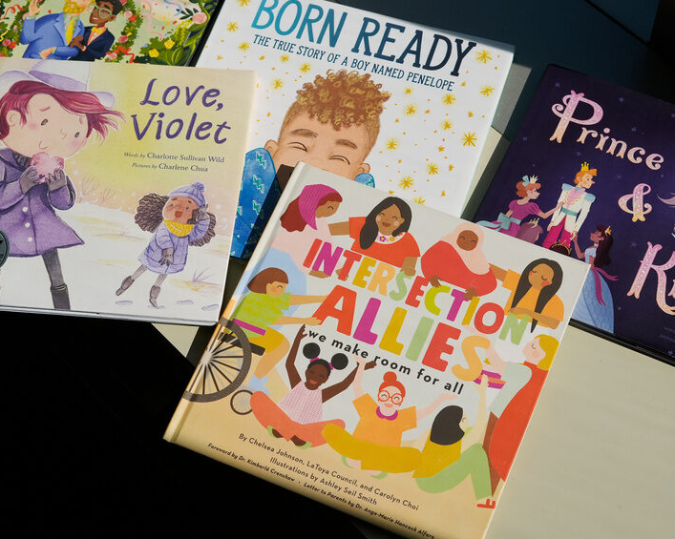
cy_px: 226
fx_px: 1358
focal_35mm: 68
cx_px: 342
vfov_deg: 22.4
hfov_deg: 27.9
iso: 400
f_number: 6.3
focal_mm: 50
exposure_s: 1/1250
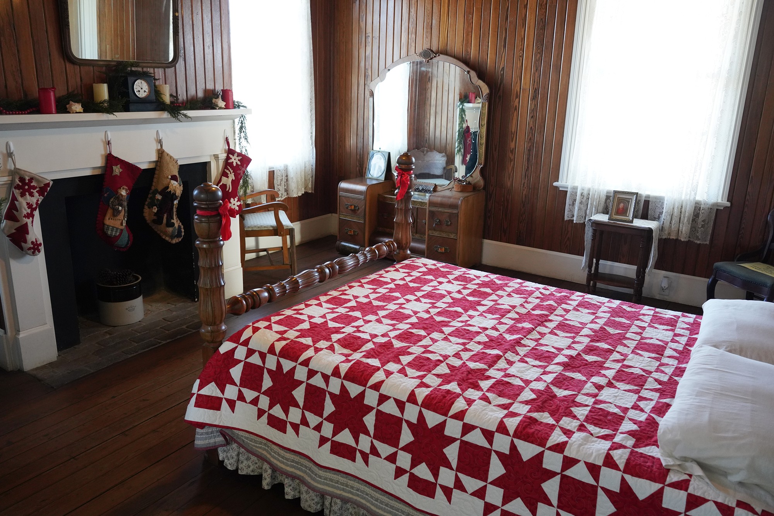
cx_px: 387
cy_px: 258
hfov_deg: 65.5
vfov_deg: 46.4
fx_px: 602
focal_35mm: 28
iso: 3200
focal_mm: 28
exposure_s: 1/80
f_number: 6.3
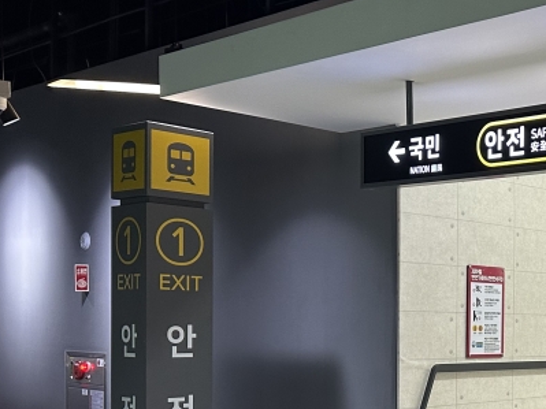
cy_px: 351
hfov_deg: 27.8
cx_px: 654
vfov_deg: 23.5
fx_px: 962
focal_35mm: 61
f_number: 1.78
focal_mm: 6.86
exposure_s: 1/60
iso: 200
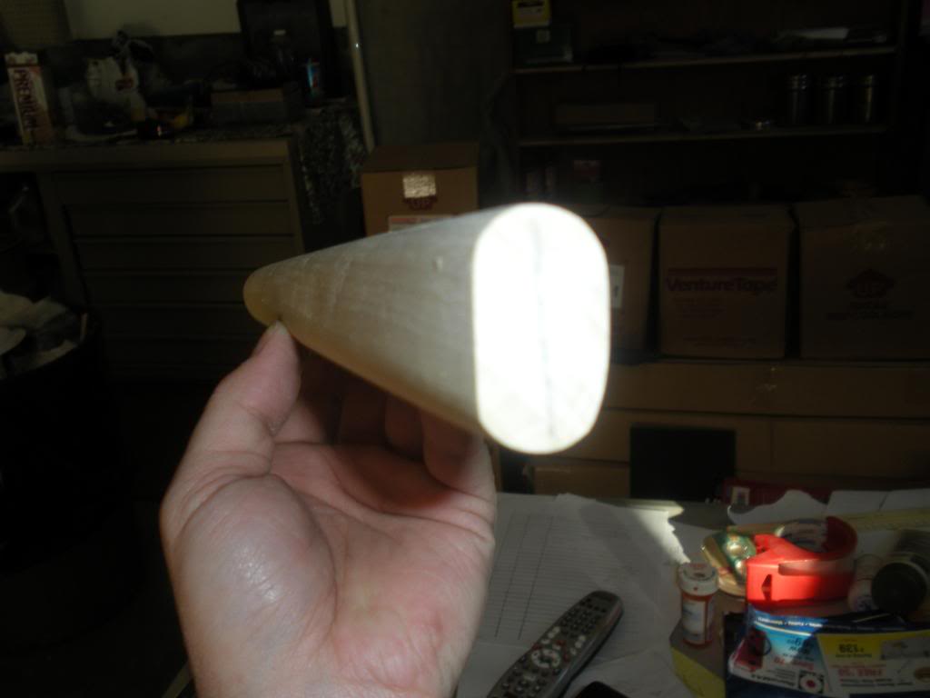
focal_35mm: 36
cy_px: 349
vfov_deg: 39.7
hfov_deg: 51.4
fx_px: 967
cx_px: 465
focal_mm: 6.3
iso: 64
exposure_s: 1/30
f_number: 3.5
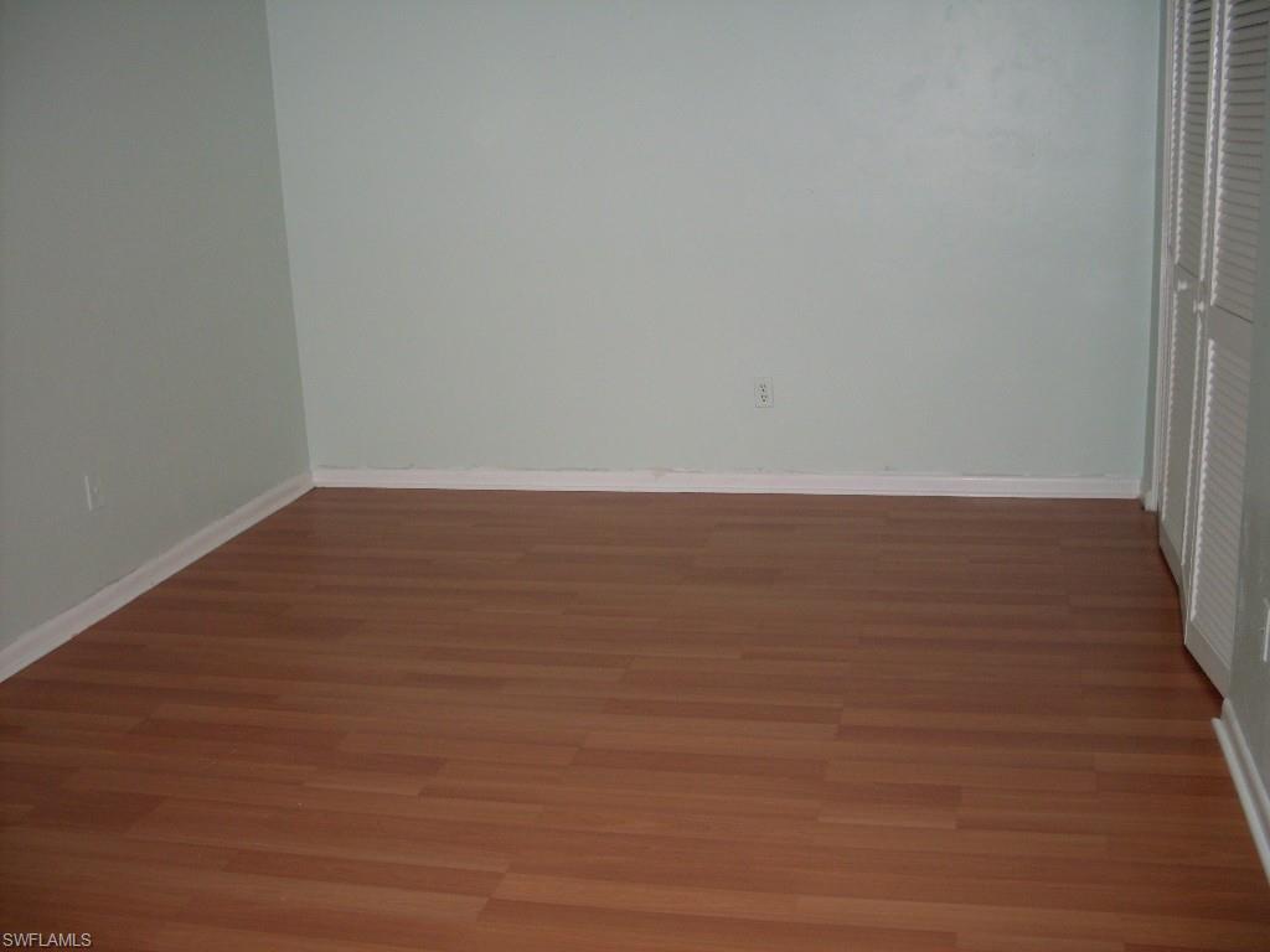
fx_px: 1394
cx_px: 635
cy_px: 476
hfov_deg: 49.0
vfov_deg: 37.7
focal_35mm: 38
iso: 100
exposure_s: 1/45
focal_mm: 6.3
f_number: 2.8
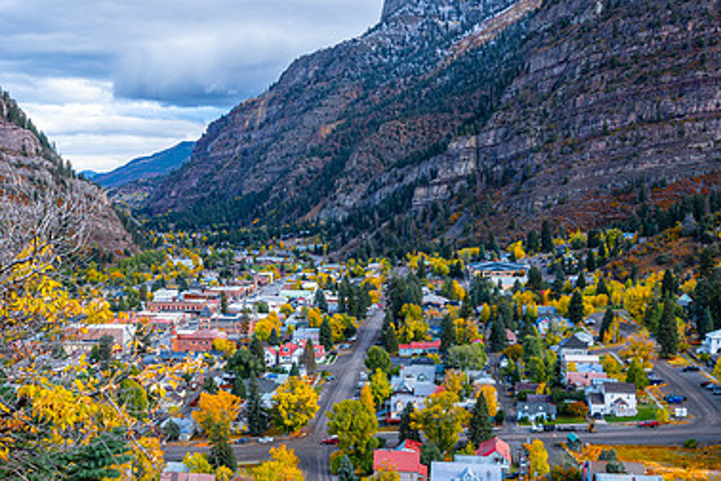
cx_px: 275
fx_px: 921
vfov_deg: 28.9
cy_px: 352
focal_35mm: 46
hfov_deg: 42.5
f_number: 8
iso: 100
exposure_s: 1/40
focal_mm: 20
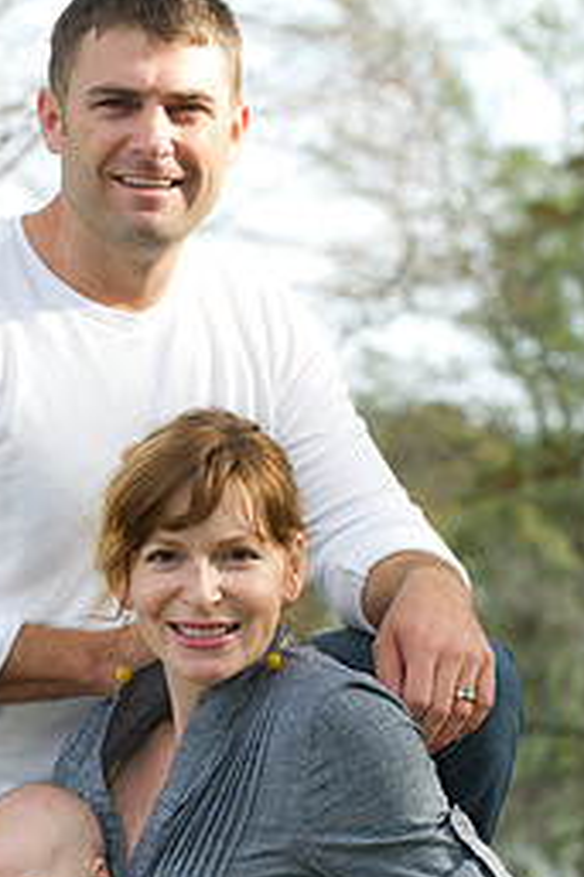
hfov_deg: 6.5
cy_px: 682
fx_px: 5116
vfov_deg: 9.8
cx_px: 152
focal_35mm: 210
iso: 400
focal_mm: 120
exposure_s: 1/250
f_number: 5.6
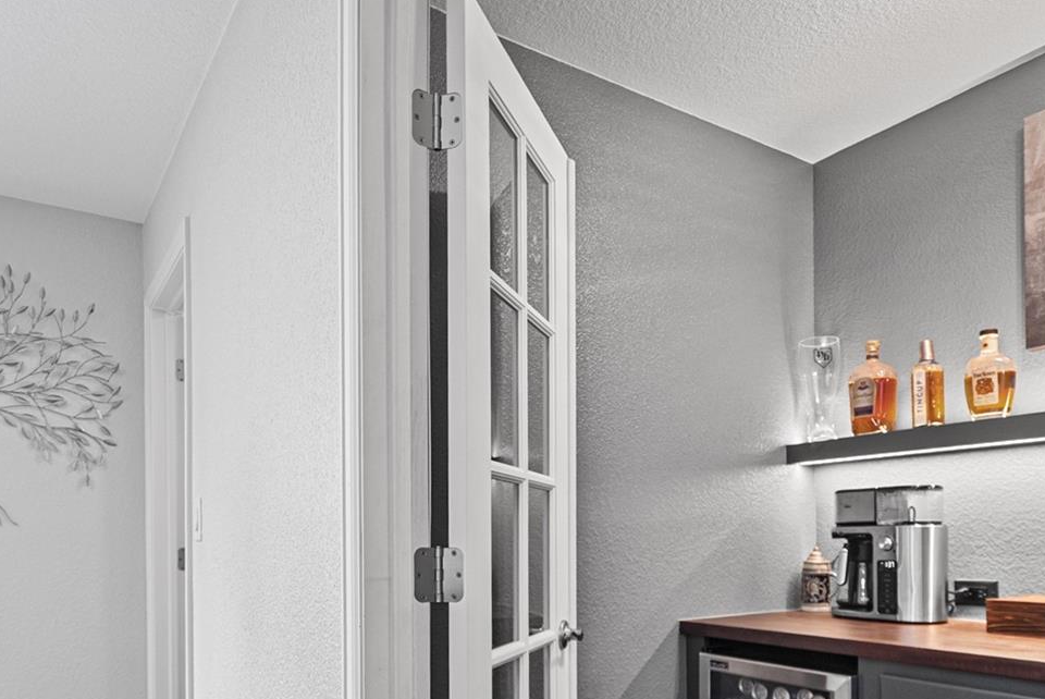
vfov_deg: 49.4
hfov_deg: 71.5
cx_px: 518
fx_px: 726
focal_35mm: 25
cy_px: 523
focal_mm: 10
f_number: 3.5
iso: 200
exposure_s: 1/2.5
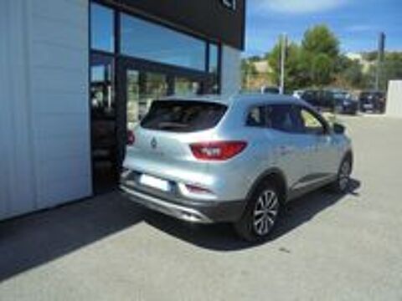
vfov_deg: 53.1
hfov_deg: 67.3
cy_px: 150
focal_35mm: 26
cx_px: 201
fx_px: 302
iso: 100
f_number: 3.5
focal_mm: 4.6
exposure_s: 1/1000
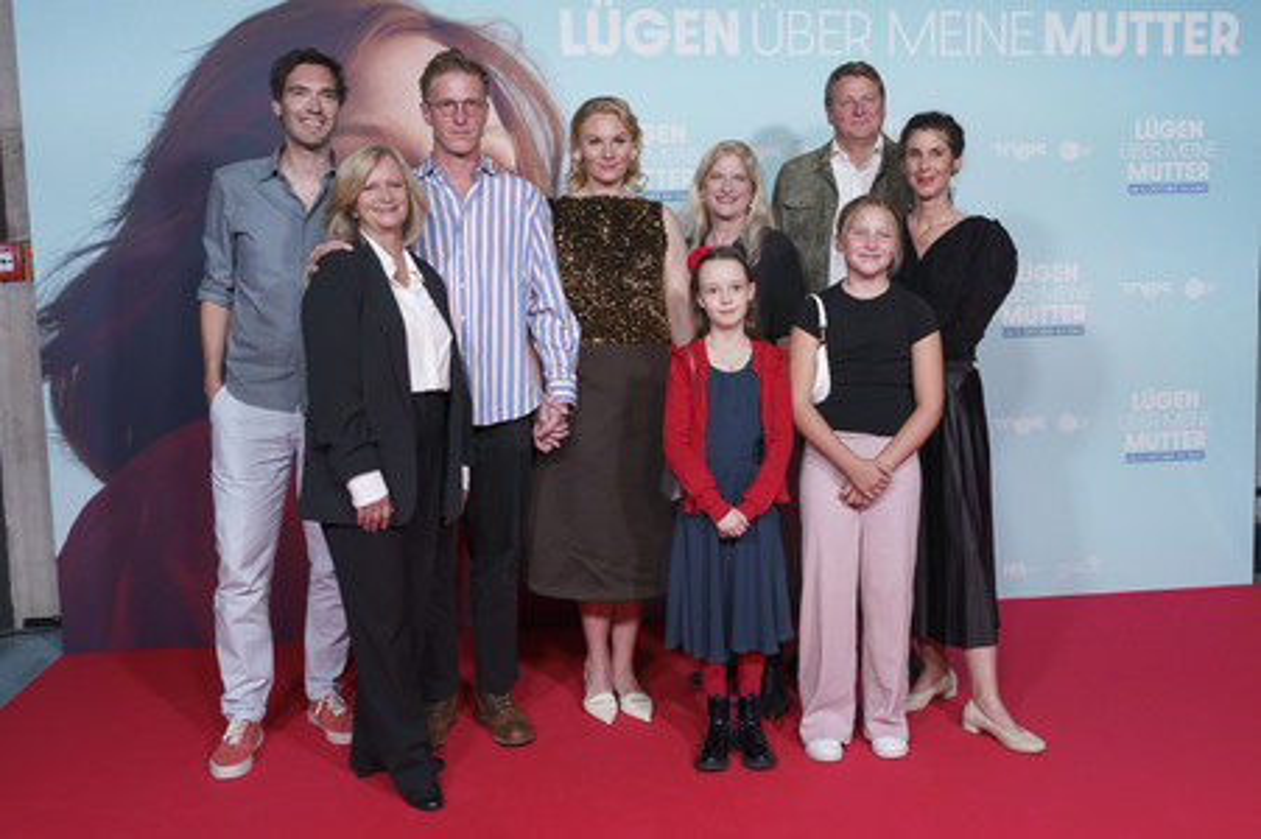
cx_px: 630
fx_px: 1155
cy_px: 420
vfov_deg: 39.9
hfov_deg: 57.3
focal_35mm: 33
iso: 800
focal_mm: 33
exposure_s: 1/160
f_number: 4
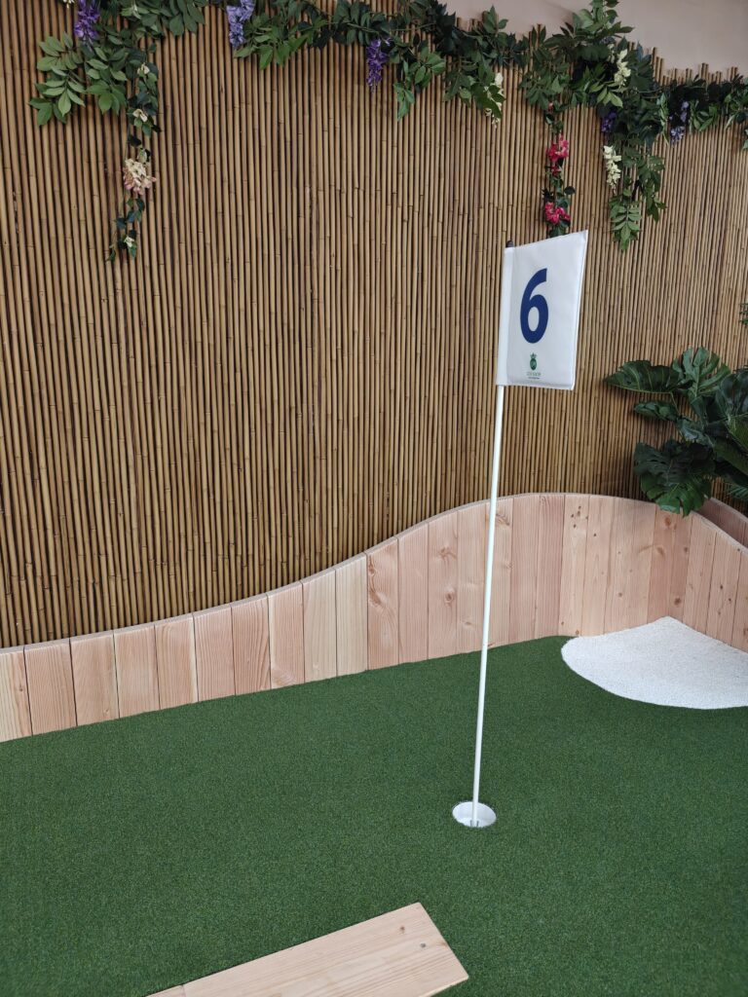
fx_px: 663
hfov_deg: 58.9
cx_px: 374
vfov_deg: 73.9
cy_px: 498
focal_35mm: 23
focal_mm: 6.06
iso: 1250
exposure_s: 1/100
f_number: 1.6
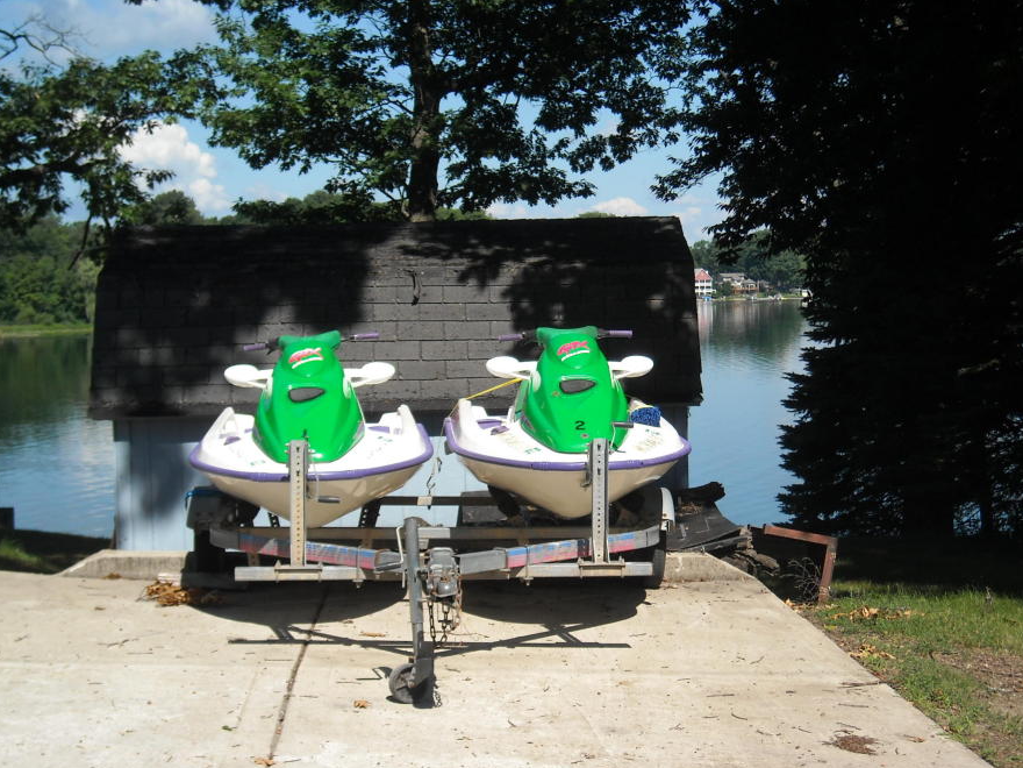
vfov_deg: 20.7
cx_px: 515
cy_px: 353
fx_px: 2098
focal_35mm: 71
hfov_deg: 27.4
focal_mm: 9.87
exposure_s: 1/239
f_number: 6.9
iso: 64
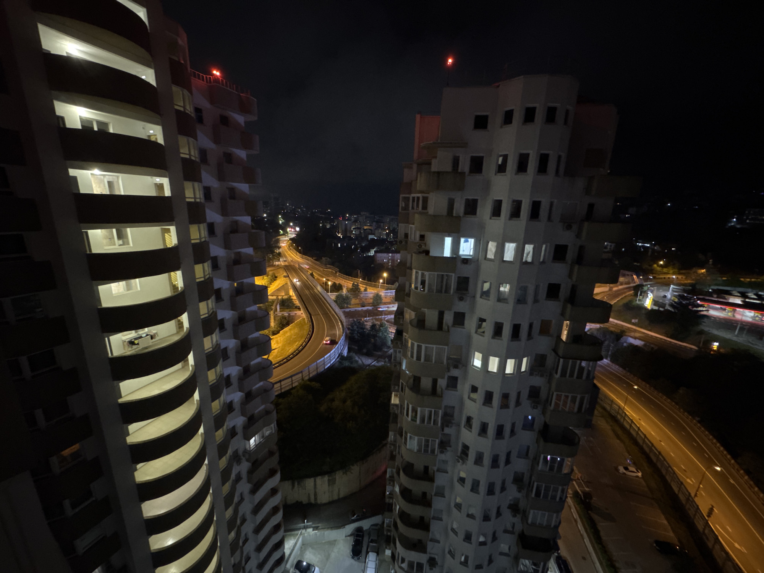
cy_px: 286
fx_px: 309
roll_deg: -1.9
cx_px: 382
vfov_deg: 85.7
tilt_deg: -14.7
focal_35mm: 14
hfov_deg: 102.1
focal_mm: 2.22
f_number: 2.2
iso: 2500
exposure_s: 1/20
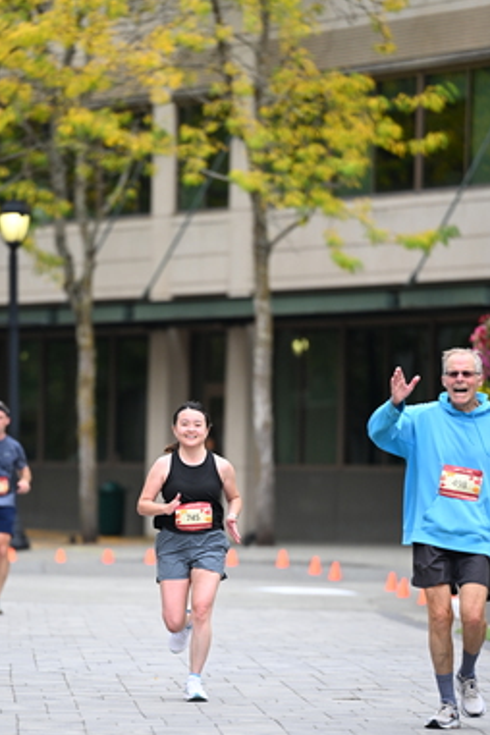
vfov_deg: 7.1
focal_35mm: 289
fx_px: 5900
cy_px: 461
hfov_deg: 4.8
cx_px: 204
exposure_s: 1/2000
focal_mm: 200
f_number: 2.8
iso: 640
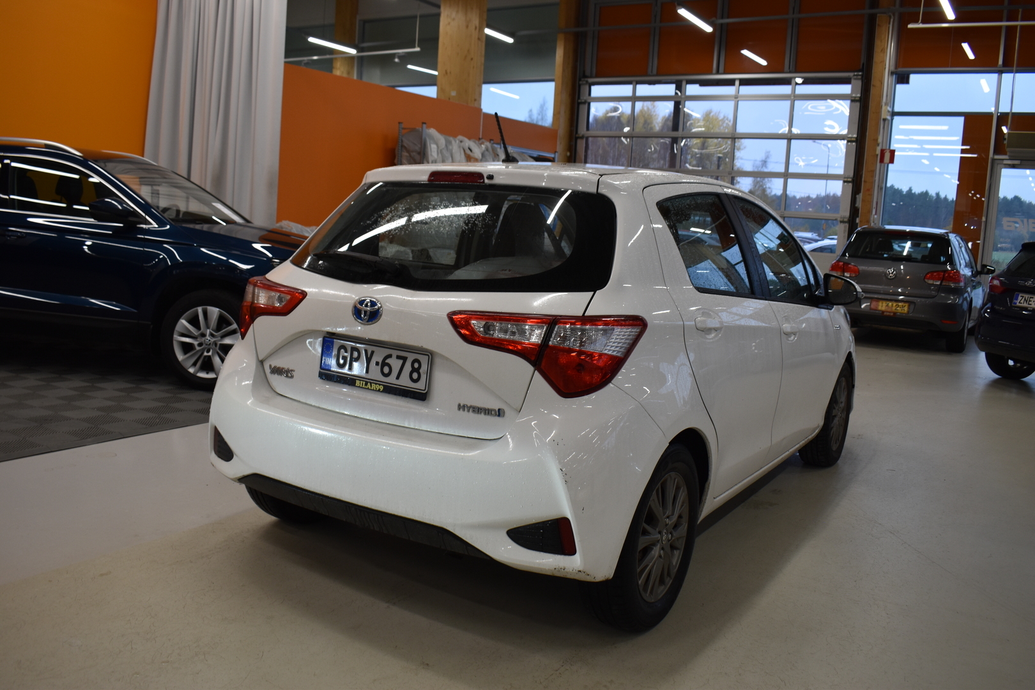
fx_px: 862
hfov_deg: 61.9
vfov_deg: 43.6
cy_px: 345
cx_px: 518
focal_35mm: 30
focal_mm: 20
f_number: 5.6
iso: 400
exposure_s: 1/125
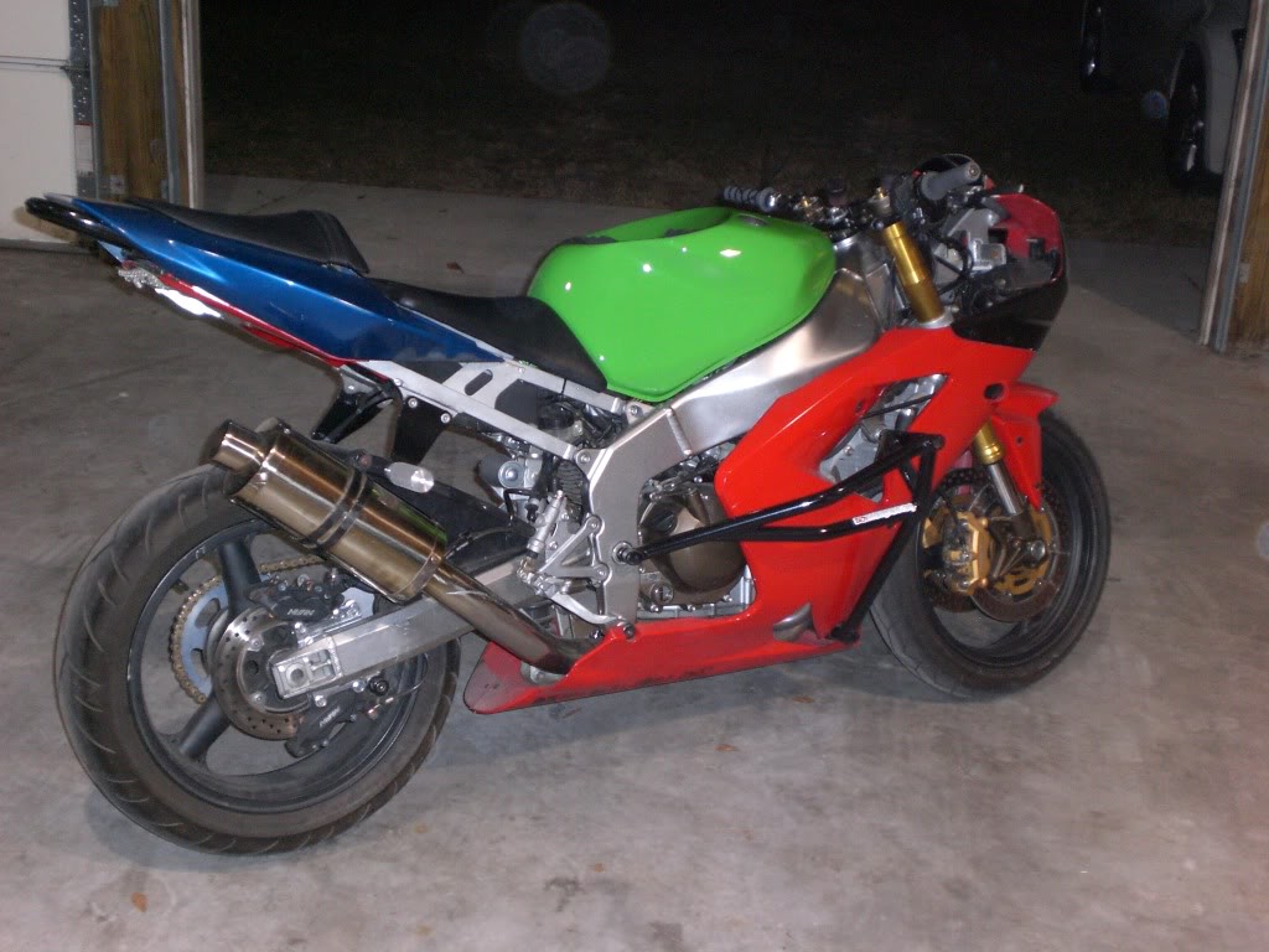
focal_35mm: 51
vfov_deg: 28.6
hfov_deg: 37.5
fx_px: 1870
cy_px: 476
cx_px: 634
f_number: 3.6
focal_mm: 8.44
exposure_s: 1/60
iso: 200
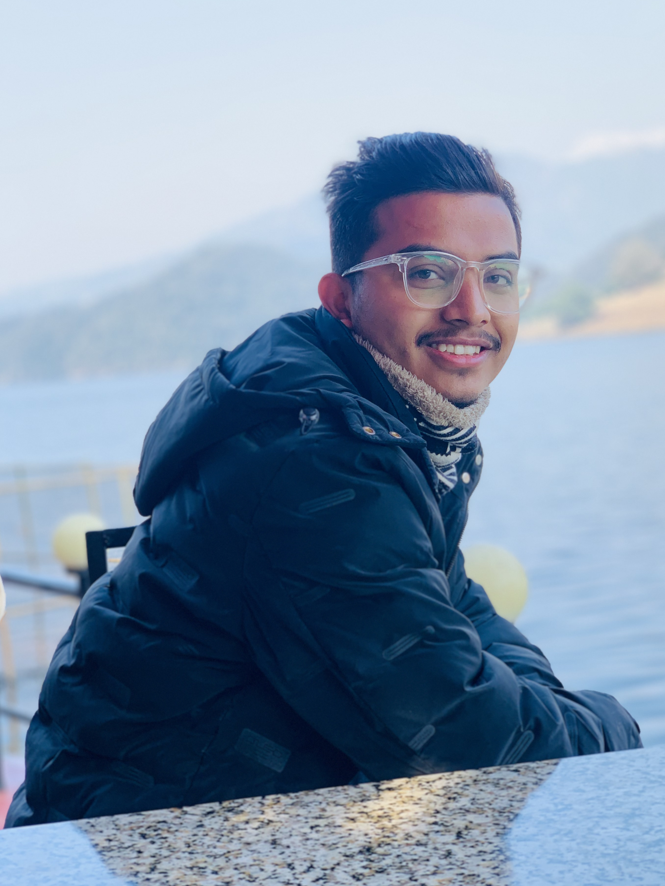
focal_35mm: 58
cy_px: 409
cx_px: 359
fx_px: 1486
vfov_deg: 33.2
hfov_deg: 25.2
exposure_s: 1/130
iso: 16
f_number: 2.4
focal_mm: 6
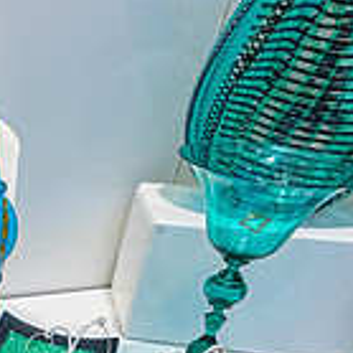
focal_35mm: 85
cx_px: -350
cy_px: 466
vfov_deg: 18.8
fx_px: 981
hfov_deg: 16.0
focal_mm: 16
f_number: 5.6
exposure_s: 1/125
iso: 1000
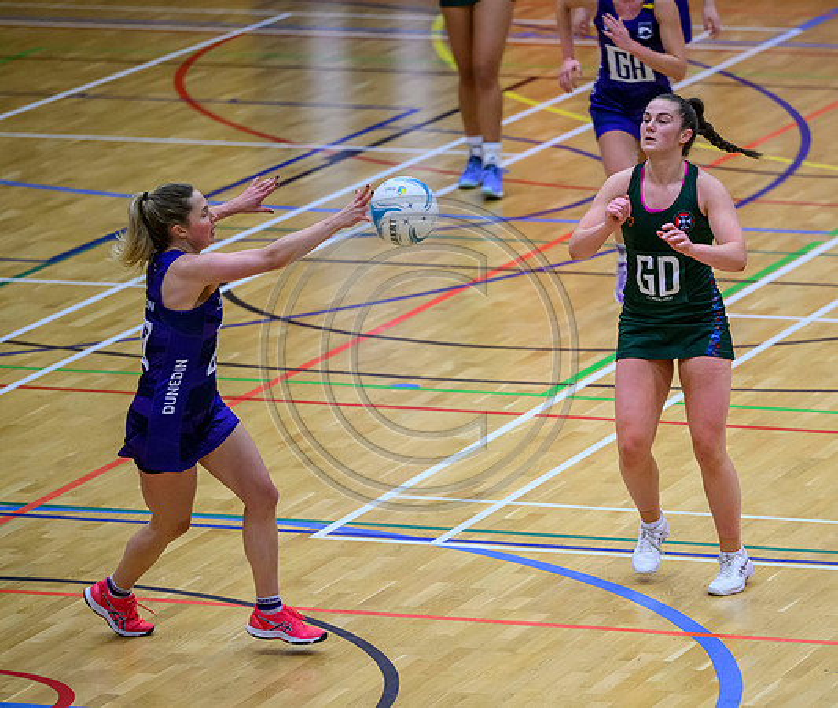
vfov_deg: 6.1
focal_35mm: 262
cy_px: 367
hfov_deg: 7.2
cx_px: 577
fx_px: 6643
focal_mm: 200
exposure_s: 1/1000
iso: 4000
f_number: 2.8
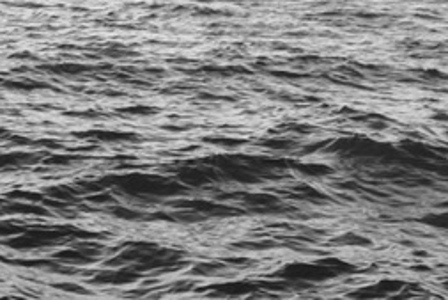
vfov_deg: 12.0
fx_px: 1195
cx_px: -356
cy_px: -379
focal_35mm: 96
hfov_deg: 17.3
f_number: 5
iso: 500
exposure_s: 1/250
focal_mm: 12.6
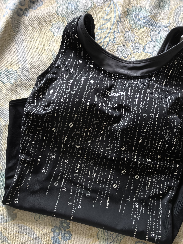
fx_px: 233
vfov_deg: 55.4
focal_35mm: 33
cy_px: 123
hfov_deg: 42.9
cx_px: 103
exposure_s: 1/167
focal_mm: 5.75
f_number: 2
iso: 2000
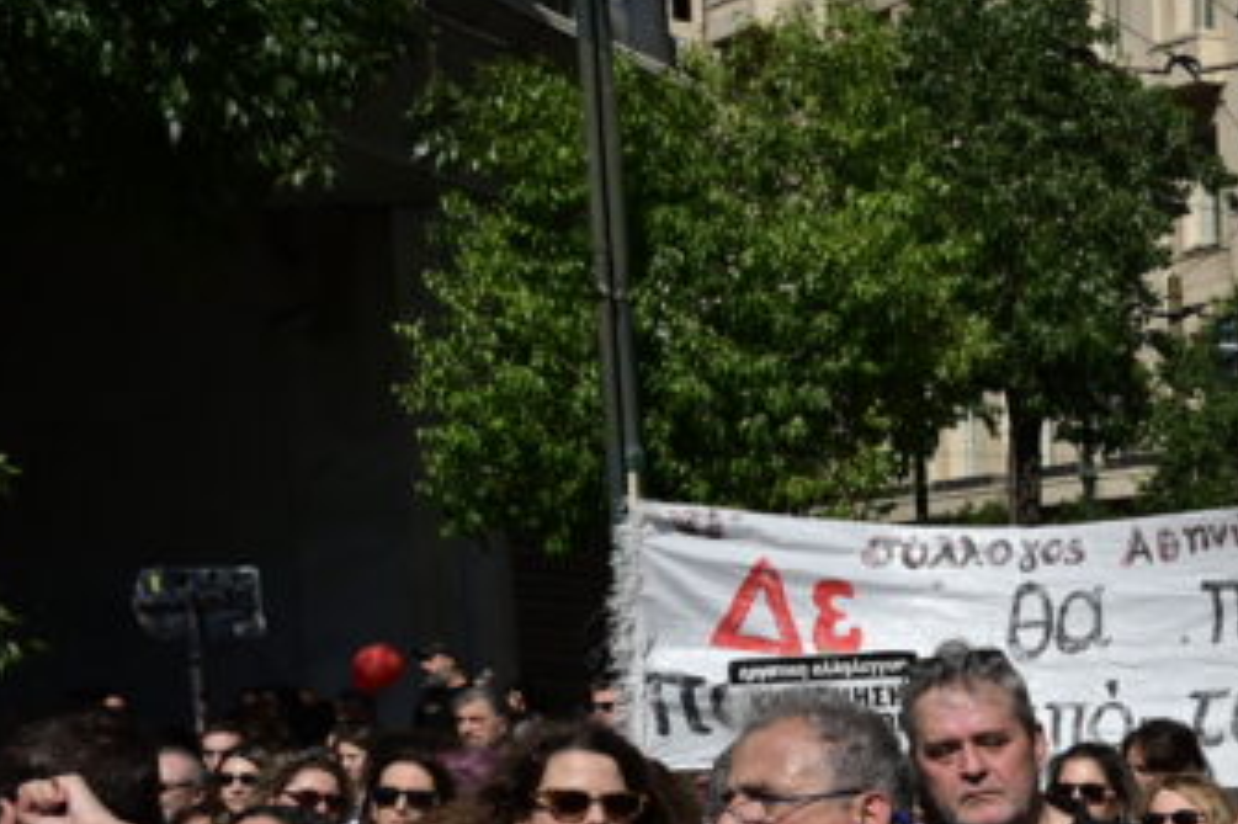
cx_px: 2121
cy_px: 1127
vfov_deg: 15.0
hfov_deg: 19.0
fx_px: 2956
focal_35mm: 86
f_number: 4
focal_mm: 24
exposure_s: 1/2000
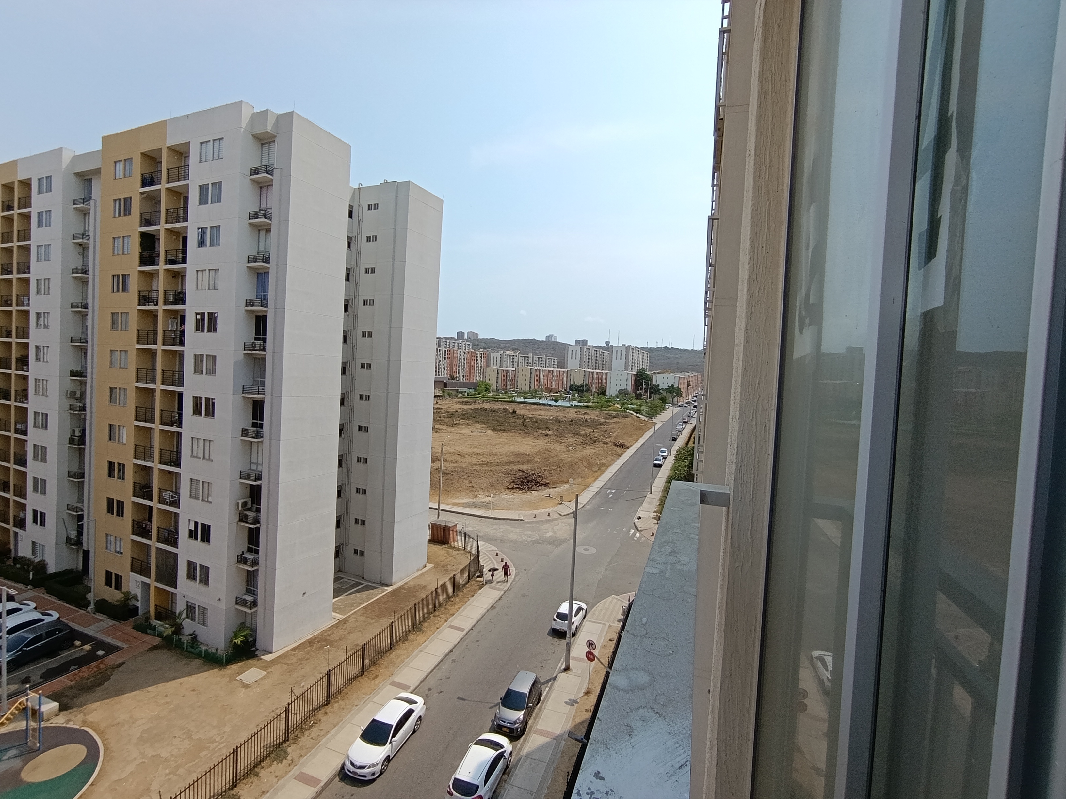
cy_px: 400
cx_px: 533
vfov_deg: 78.1
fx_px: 493
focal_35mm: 16
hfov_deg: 94.5
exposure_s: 1/1235
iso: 50
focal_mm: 1.65
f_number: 2.2
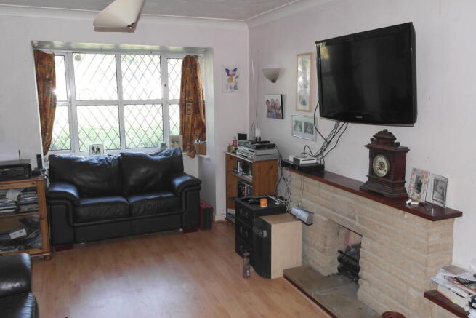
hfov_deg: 61.9
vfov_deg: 43.6
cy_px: 159
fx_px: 397
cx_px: 238
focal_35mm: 30
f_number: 9
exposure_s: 1/40
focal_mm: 20
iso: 800
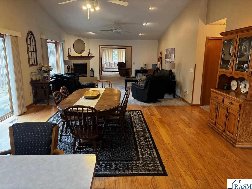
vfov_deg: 53.1
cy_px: 94
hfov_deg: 67.3
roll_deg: -1.4
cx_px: 126
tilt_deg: -11.4
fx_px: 189
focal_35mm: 26
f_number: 1.6
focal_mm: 5.96
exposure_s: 1/60
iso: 250
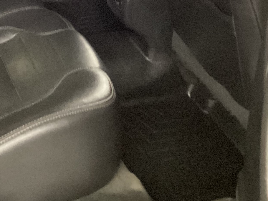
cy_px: -27
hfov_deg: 23.5
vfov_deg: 17.3
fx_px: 635
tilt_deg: -24.9
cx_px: 54
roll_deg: +0.5
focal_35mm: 82
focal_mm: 3.3
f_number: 2.4
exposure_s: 1/17
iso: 800
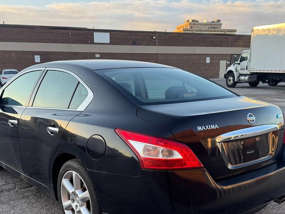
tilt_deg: -13.8
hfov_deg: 45.7
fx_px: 338
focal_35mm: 41
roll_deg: +1.1
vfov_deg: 34.5
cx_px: 135
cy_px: 157
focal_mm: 6.76
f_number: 1.78
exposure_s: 1/267
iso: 80
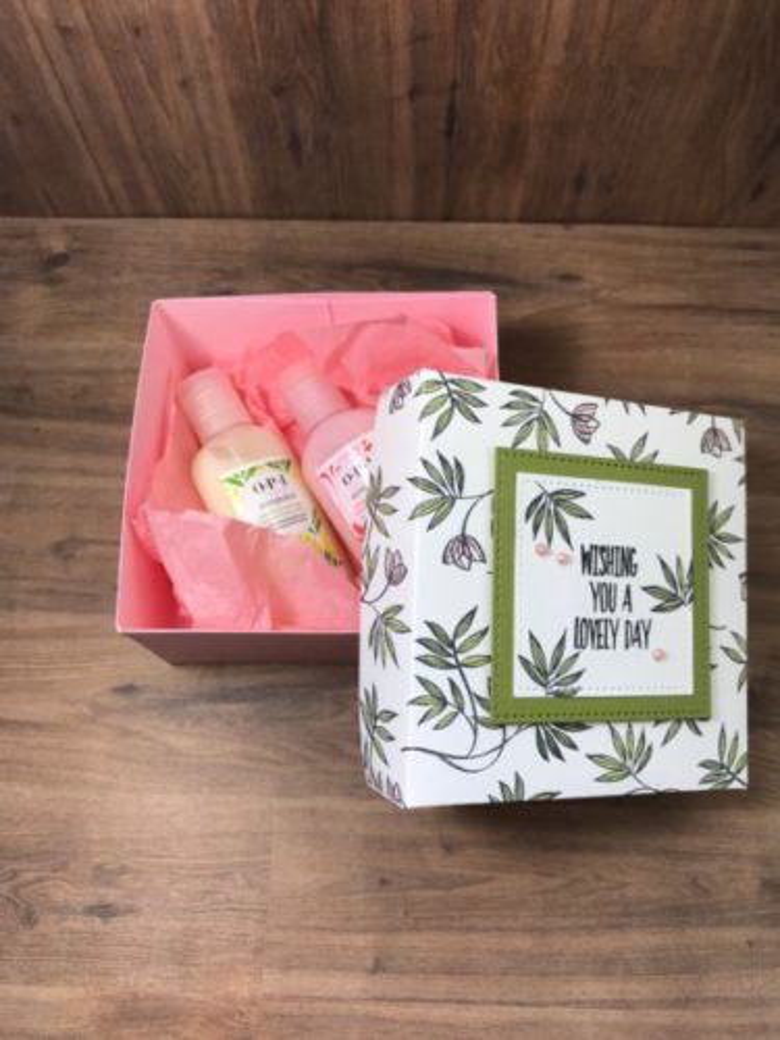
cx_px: 390
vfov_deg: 63.4
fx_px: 841
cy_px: 520
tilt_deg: -69.5
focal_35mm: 28
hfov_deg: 49.7
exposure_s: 1/173
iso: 20
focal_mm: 3.99
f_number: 1.8
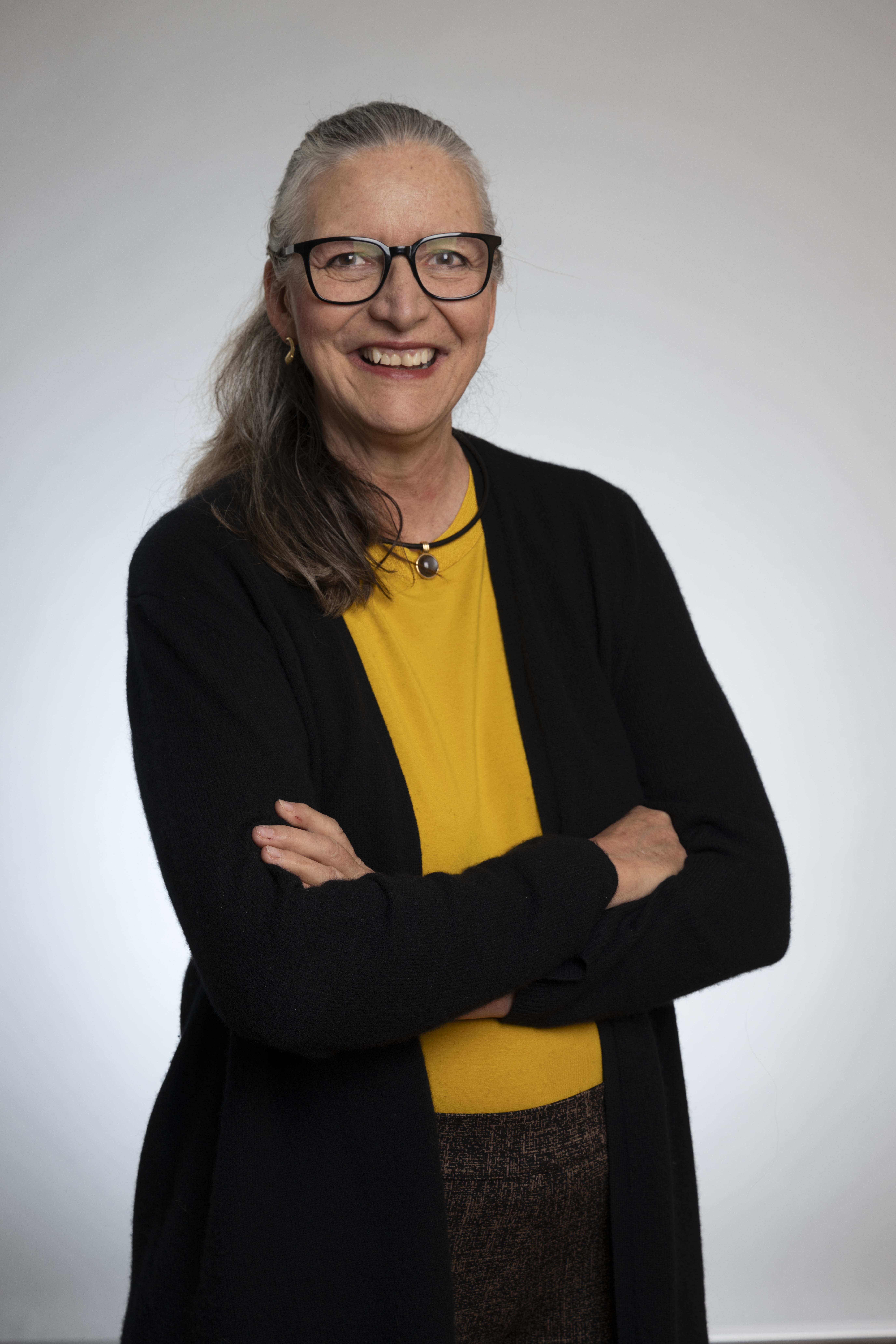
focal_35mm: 70
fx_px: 2613
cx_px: 448
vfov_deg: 28.8
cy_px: 672
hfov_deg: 19.5
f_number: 8
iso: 100
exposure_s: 1/125
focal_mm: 70
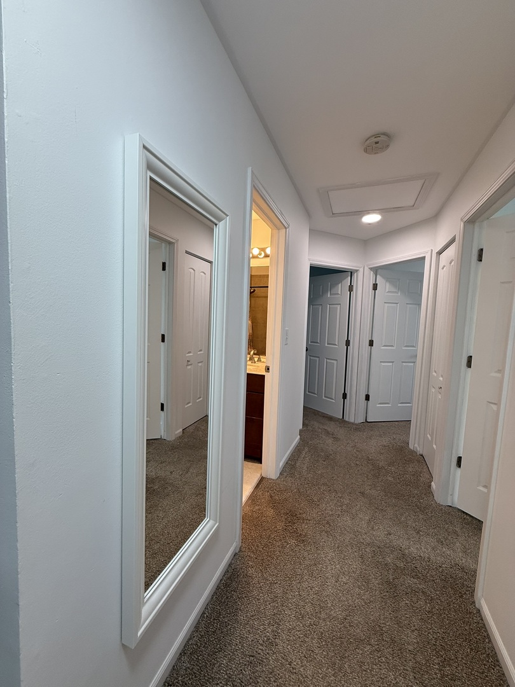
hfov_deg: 85.7
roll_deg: -2.5
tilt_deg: -4.5
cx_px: 258
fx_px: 278
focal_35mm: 14
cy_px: 344
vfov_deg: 102.1
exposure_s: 1/120
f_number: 2.2
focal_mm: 2.22
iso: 160
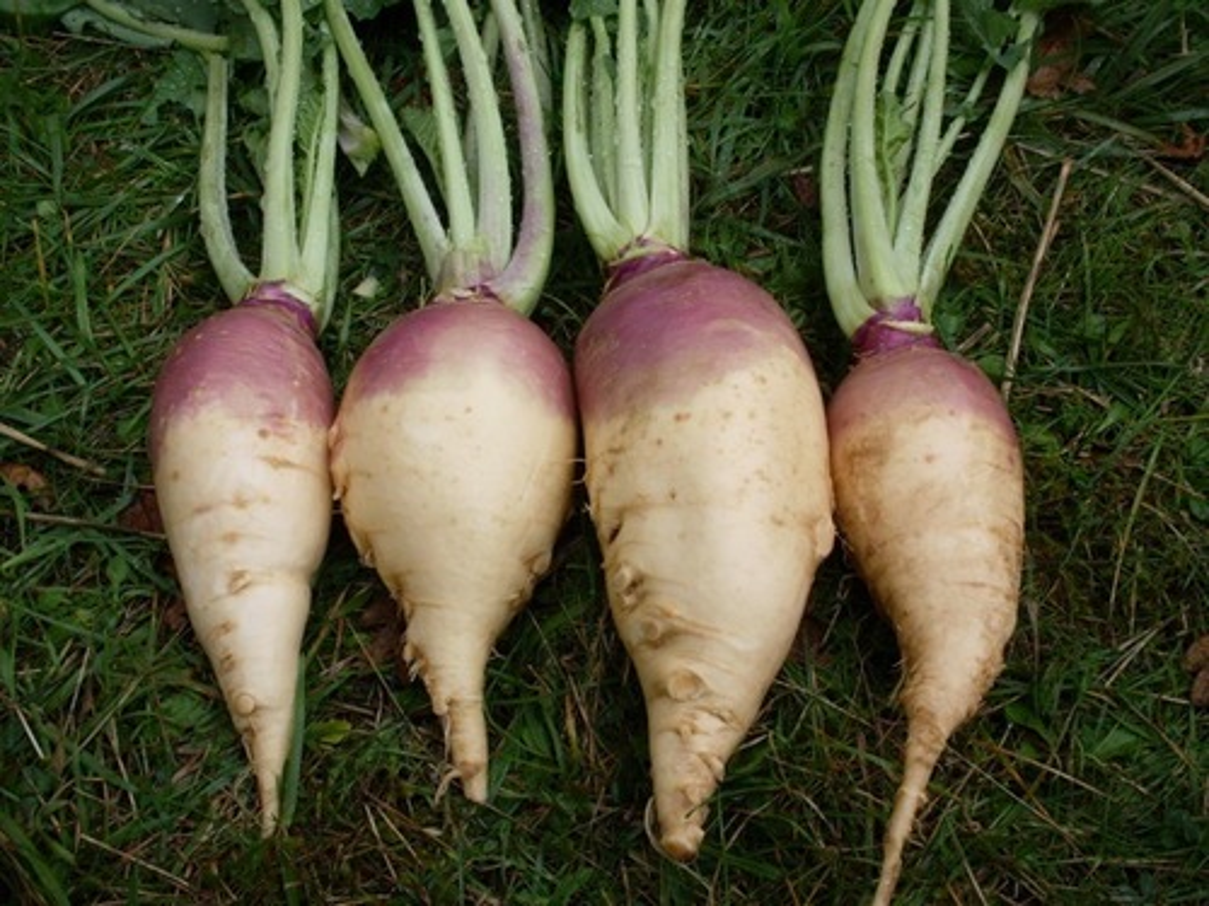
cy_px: 453
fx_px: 1327
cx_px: 604
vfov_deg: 37.7
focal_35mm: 38
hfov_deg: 49.0
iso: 80
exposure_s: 1/60
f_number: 8.4
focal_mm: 6.3
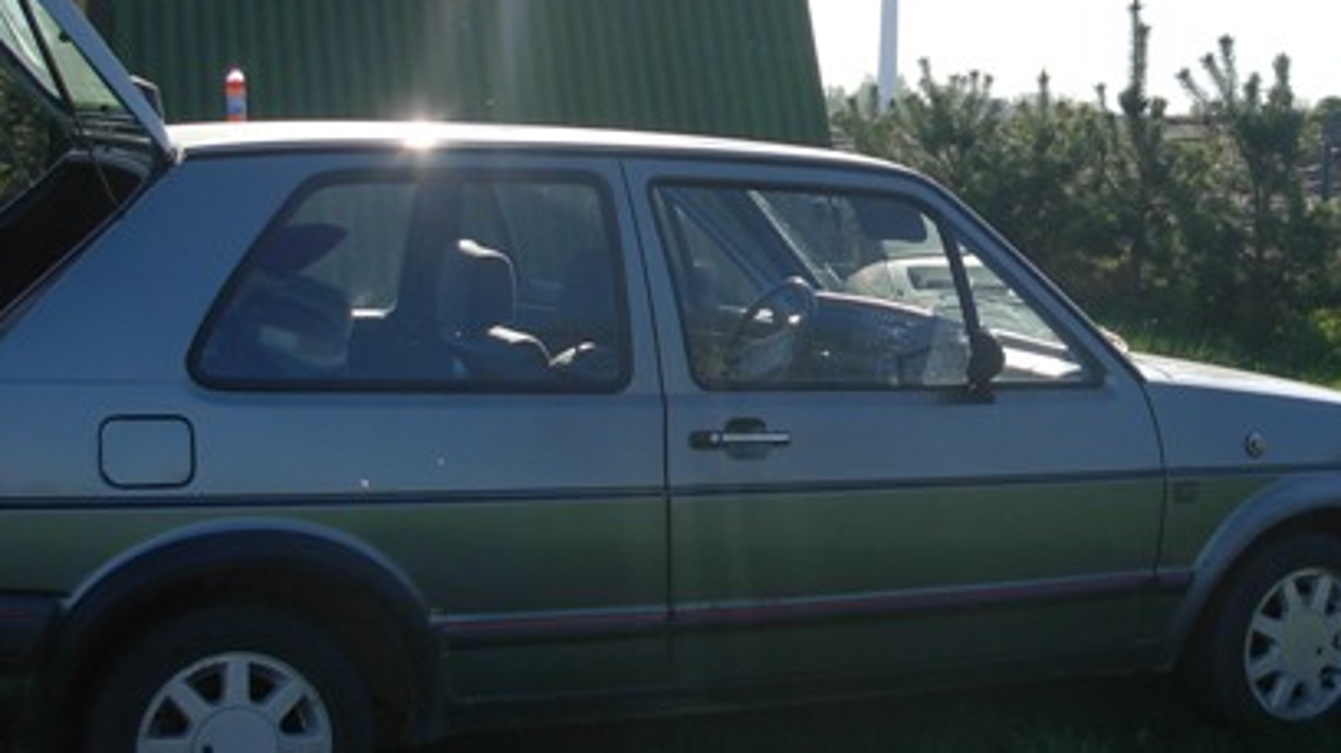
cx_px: 766
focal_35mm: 65
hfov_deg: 32.3
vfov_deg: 18.5
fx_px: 2310
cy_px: 266
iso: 79
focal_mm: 6.3
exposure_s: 1/1024
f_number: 2.9
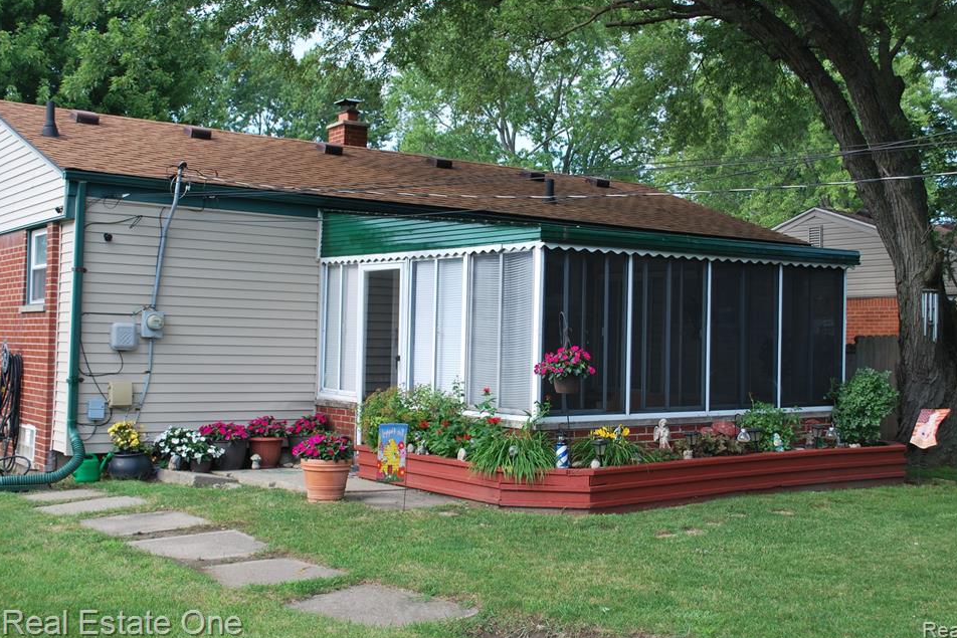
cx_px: 510
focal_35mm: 42
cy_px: 302
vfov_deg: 31.9
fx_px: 1117
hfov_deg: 46.4
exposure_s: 1/125
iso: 100
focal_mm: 26
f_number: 5.6
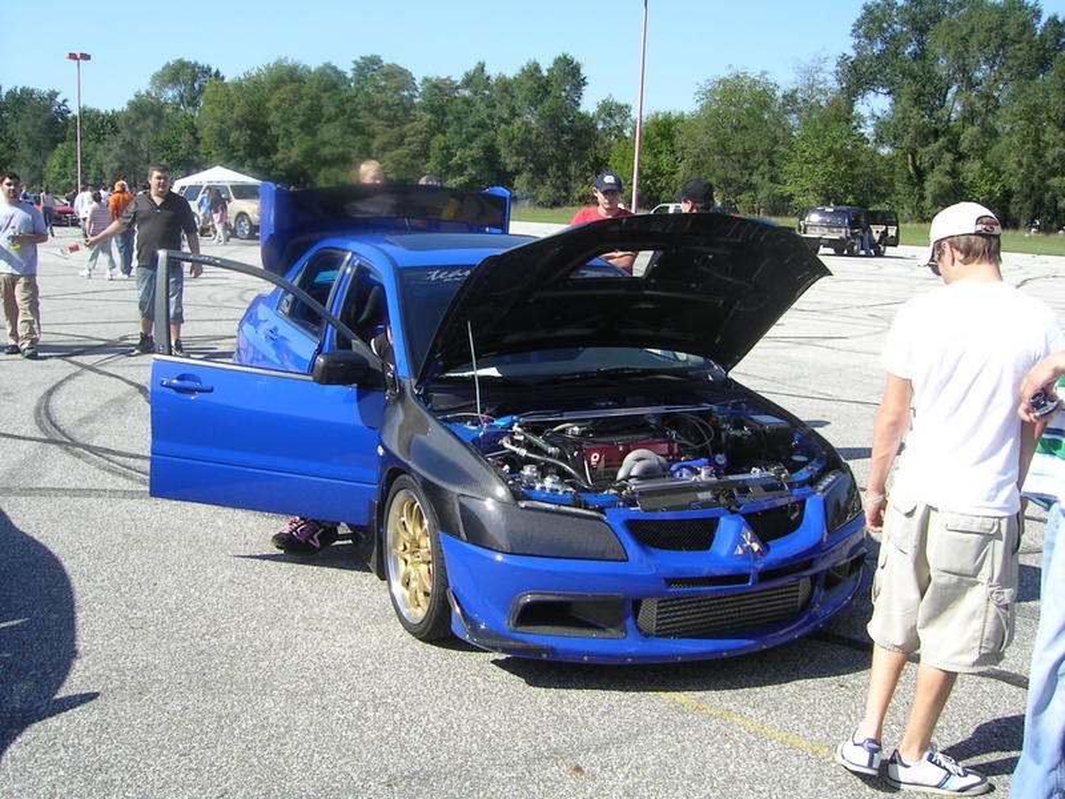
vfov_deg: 39.7
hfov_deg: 51.4
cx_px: 532
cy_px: 400
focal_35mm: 36
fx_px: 1108
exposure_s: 1/298
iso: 50
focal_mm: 5.6
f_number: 4.8
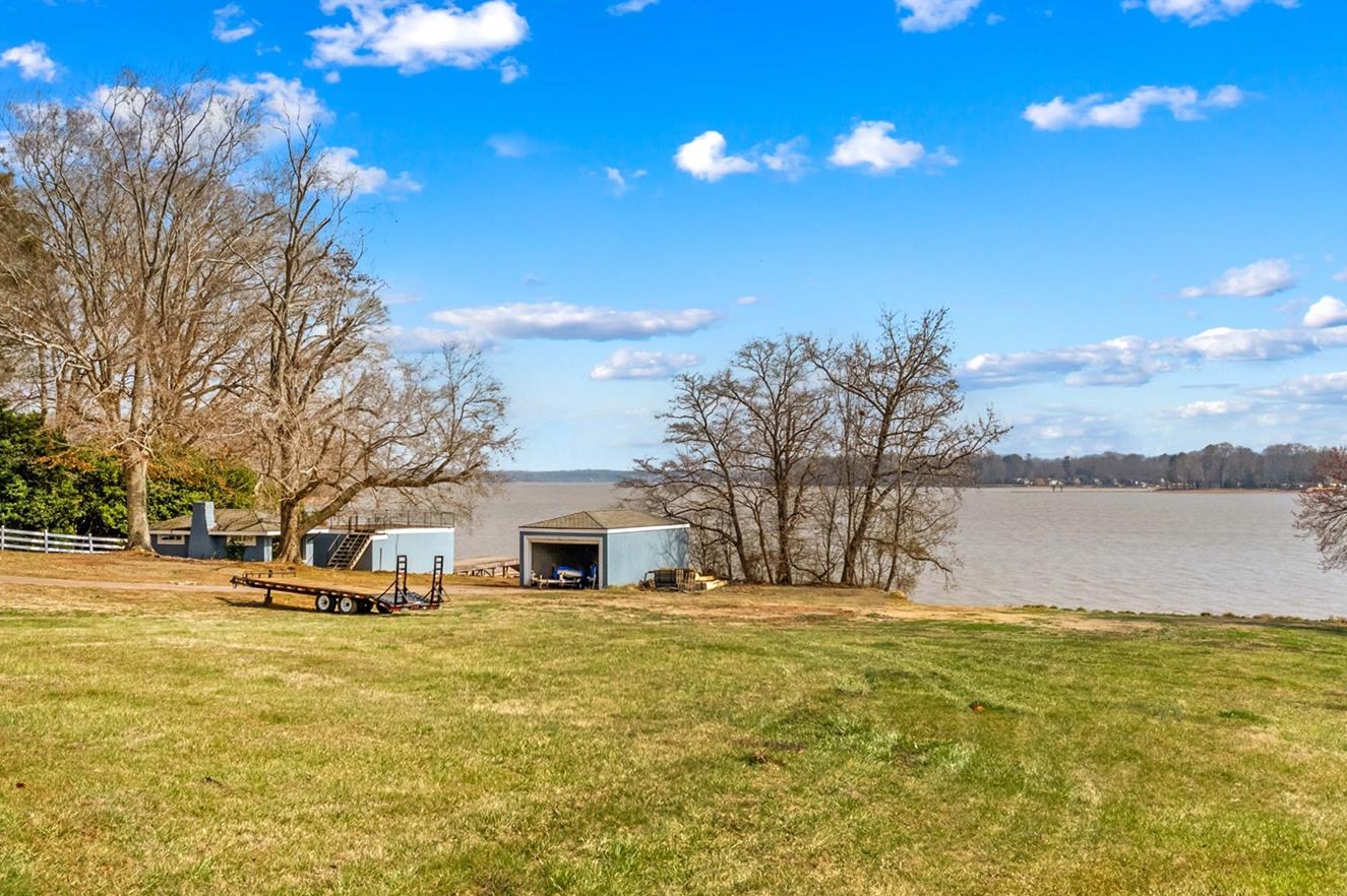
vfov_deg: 38.8
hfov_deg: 55.7
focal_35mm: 34
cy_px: 473
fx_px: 1271
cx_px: 593
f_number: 2.8
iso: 100
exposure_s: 1/1500
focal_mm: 8.38
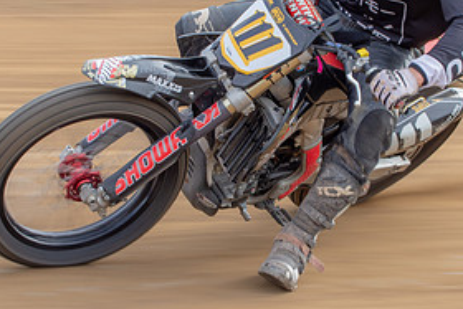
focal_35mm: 212
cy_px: 66
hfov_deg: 9.7
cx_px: 256
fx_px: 2728
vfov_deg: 6.5
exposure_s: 1/100
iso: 160
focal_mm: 56
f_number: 11
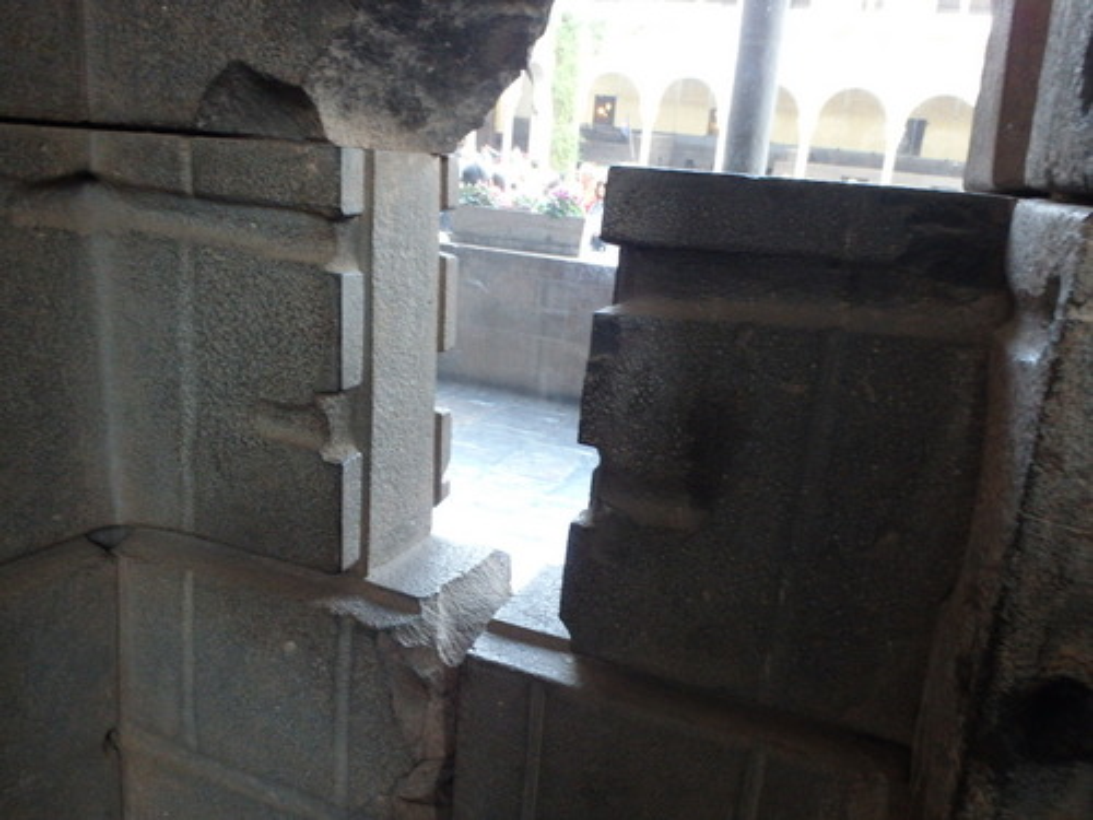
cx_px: 546
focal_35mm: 28
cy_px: 410
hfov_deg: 63.4
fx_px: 884
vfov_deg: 49.7
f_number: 3.9
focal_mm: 5
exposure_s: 1/30
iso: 640
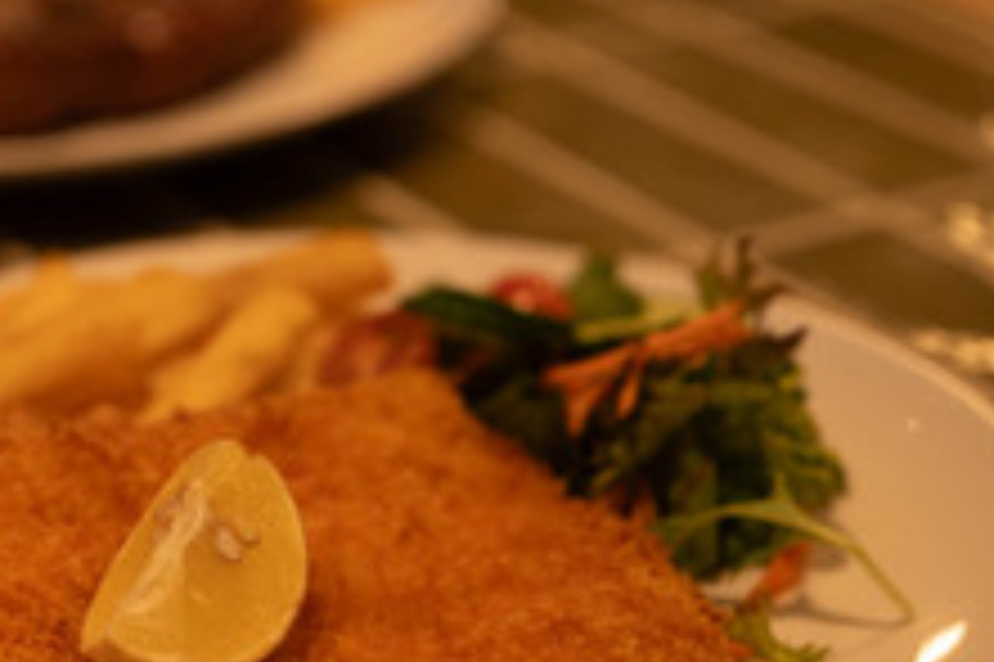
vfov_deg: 12.1
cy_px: 340
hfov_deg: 17.9
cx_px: 126
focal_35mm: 113
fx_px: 3118
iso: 160
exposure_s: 1/40
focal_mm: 50
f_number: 2
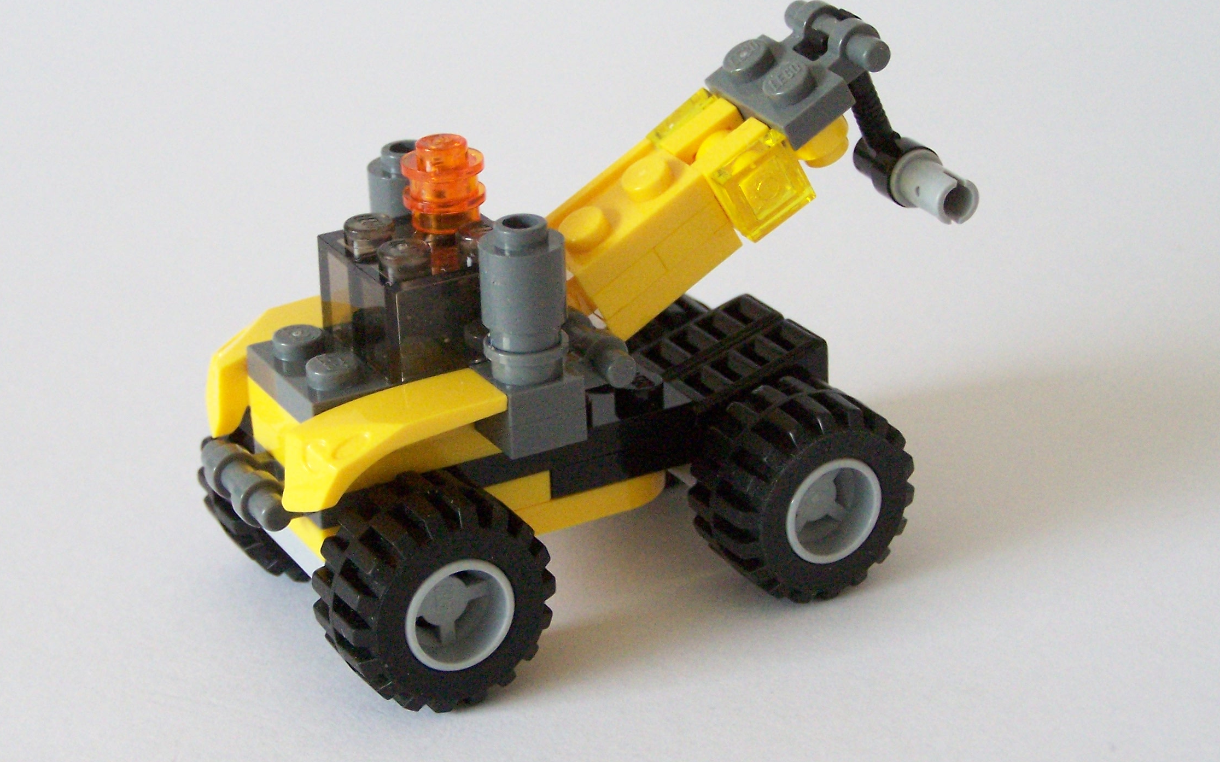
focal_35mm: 82
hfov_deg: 25.2
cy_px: 349
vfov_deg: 15.9
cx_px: 585
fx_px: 2726
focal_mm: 11.1
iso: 400
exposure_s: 1/20
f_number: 3.2
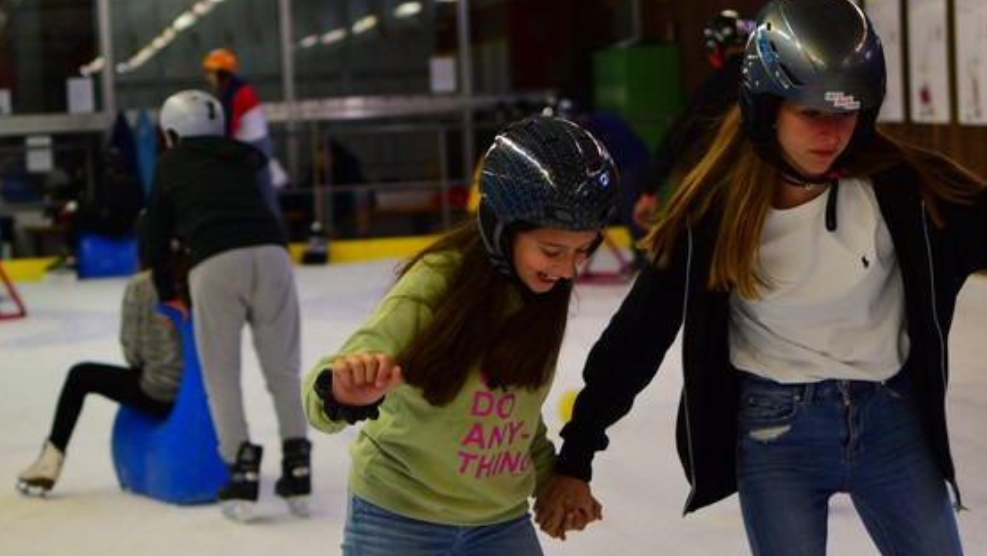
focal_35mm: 102
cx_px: 452
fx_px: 2670
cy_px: 373
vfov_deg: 11.9
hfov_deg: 20.9
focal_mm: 35
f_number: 1.8
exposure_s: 1/320
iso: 500
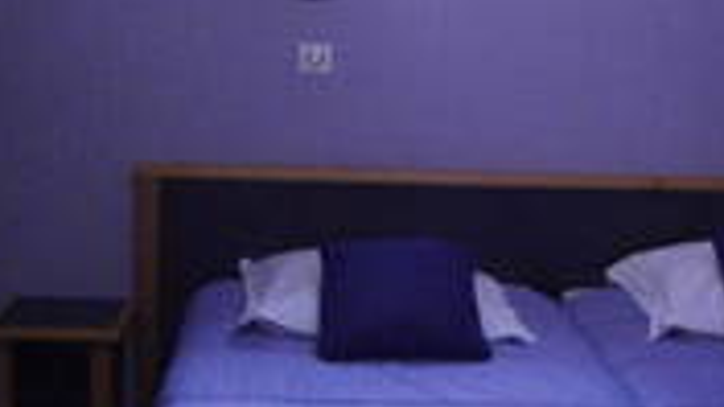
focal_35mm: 58
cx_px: 432
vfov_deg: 20.6
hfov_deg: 35.9
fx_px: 1113
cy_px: 123
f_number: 2.8
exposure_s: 1/50
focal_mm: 4.7
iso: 800
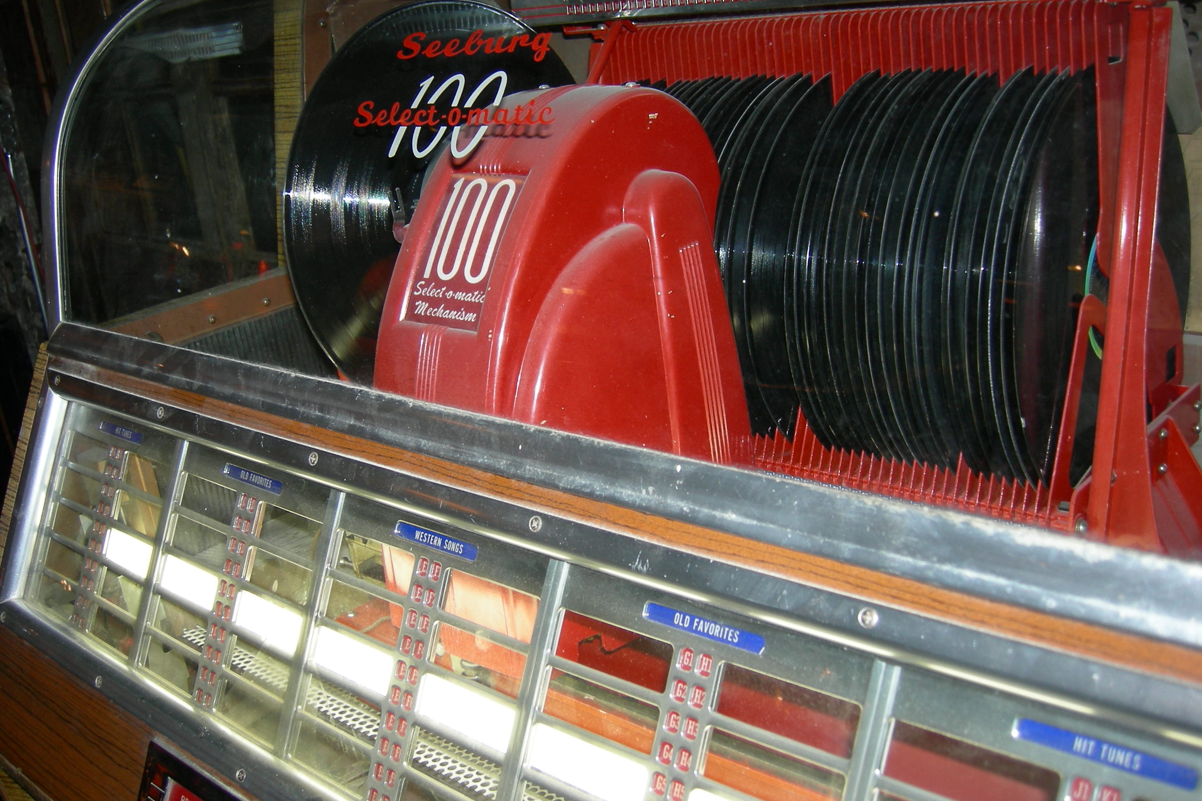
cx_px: 595
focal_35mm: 38
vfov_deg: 35.0
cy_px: 347
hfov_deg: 50.7
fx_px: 1269
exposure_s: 1/60.1
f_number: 2.7
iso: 64
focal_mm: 7.5
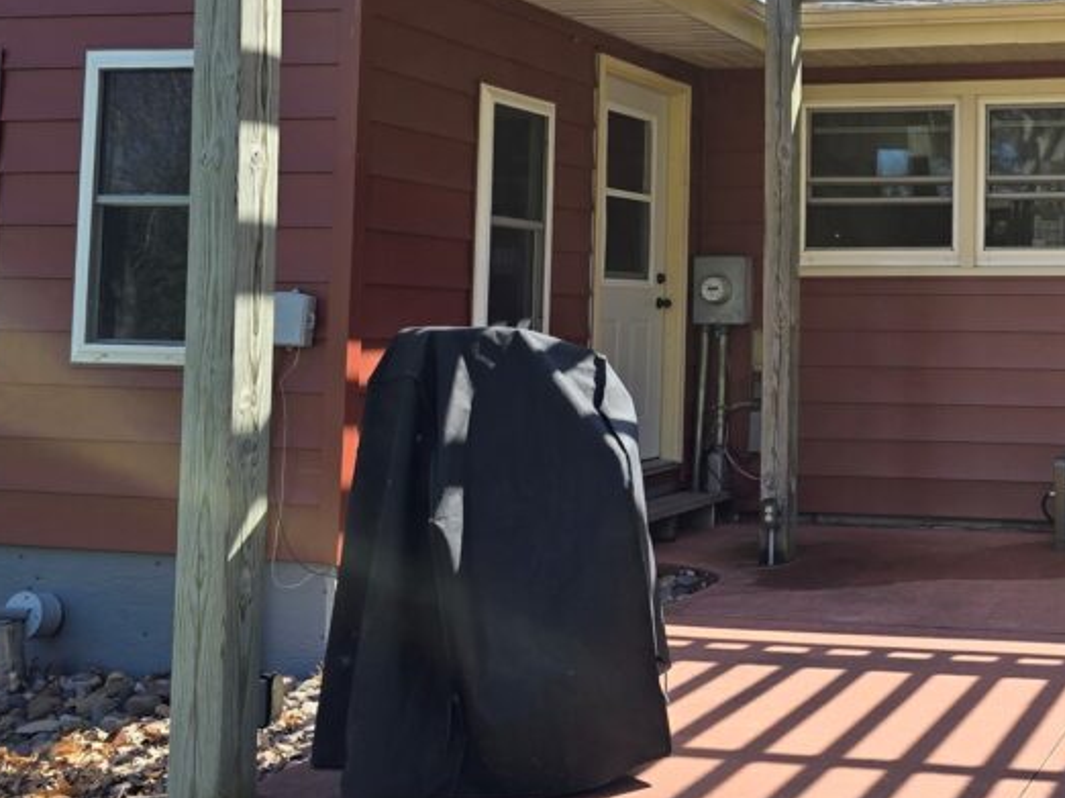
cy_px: 284
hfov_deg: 36.9
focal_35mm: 47
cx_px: 1029
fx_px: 1445
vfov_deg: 30.7
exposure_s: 1/327
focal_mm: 6.3
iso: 12
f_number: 1.7
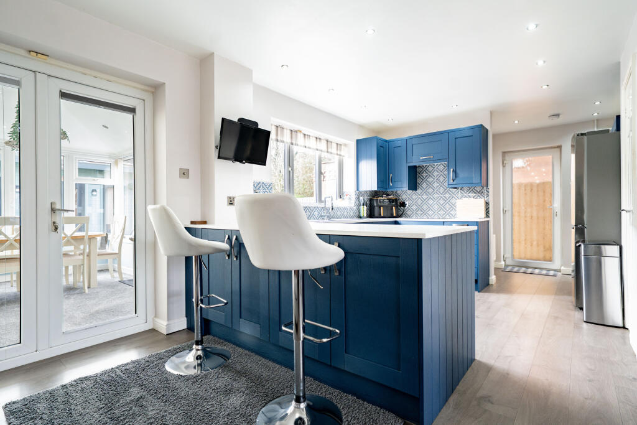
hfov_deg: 89.7
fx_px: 320
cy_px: 212
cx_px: 318
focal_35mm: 18
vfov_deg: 67.2
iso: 1600
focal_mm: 18
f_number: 4
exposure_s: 1/160
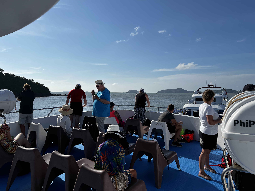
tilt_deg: -0.6
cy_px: 96
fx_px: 192
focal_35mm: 26
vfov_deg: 53.1
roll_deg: -0.3
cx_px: 128
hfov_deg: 67.3
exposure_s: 1/9434
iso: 50
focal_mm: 5.7
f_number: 1.5
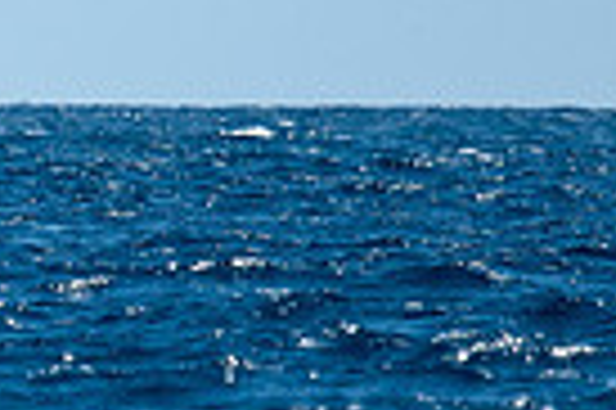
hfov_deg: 0.8
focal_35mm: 2679
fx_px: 45786
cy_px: -15
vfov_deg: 0.5
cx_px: -312
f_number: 4
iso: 200
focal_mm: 300
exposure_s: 1/3200
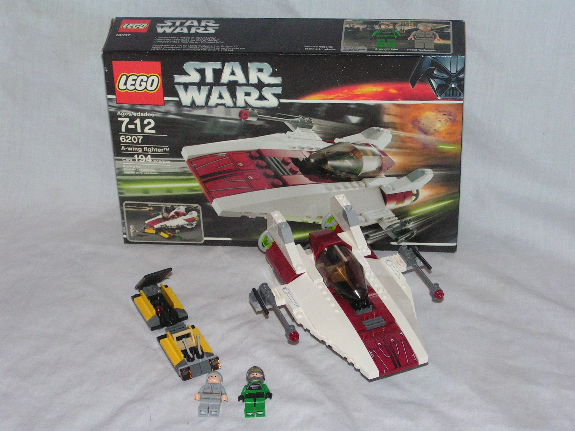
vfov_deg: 16.6
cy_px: 216
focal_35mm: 89
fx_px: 1478
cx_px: 288
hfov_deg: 22.0
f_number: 3.2
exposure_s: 1/100
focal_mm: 14.8
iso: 200
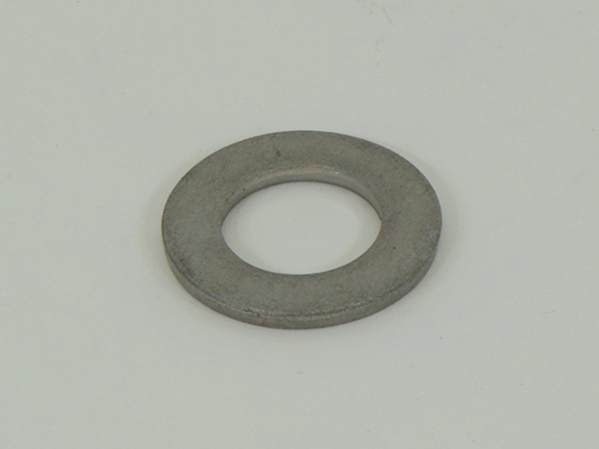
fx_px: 1505
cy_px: 224
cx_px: 300
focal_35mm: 87
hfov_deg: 22.5
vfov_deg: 17.0
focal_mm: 15.5
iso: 125
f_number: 4.6
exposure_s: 1/160
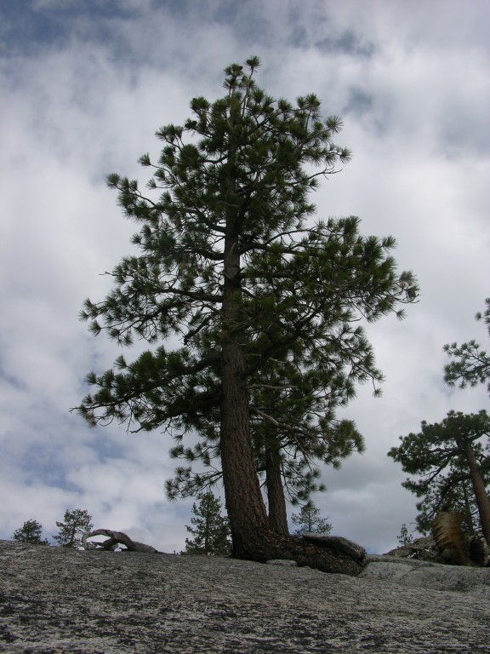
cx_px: 245
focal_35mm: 35
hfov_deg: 40.7
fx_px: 661
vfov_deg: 52.6
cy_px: 327
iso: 50
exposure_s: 1/307
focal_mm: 8.9
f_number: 6.3
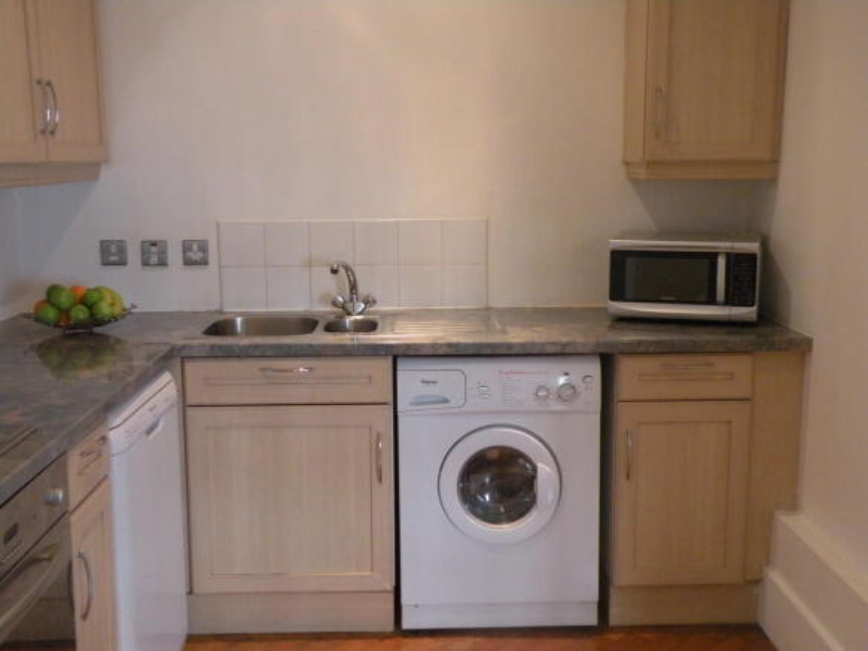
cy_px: 326
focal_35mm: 42
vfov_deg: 34.3
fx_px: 1053
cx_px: 434
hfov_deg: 44.8
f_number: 3.2
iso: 400
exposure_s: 1/19.4
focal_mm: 7.4
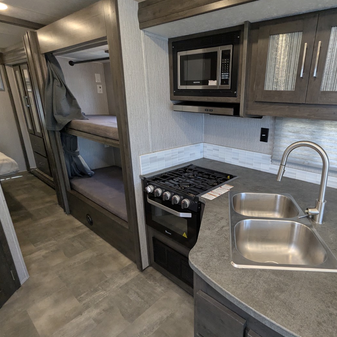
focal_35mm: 19
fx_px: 209
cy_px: 168
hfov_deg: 75.7
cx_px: 219
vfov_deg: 77.7
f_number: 2.2
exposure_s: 1/121
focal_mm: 2.35
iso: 324
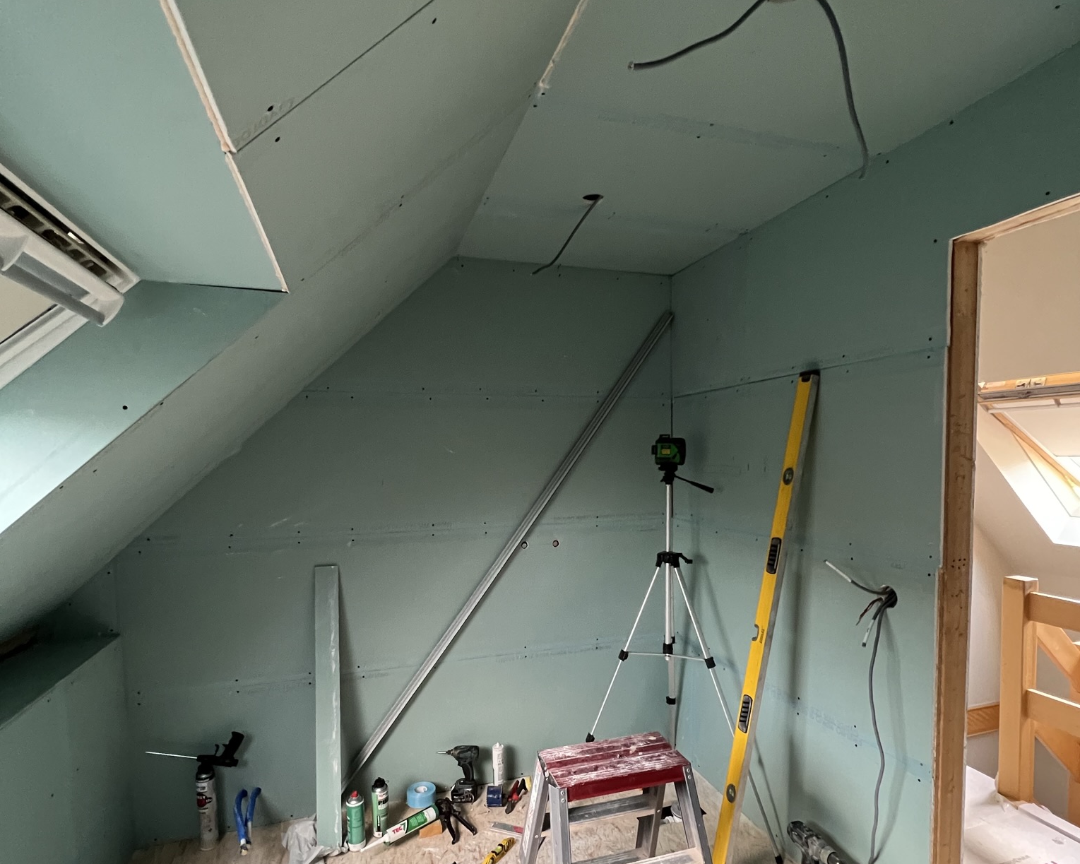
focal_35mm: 17
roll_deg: +1.2
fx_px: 543
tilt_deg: +0.0
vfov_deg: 76.5
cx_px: 541
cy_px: 493
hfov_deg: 89.6
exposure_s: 1/60
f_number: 1.8
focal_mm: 1.57
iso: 500
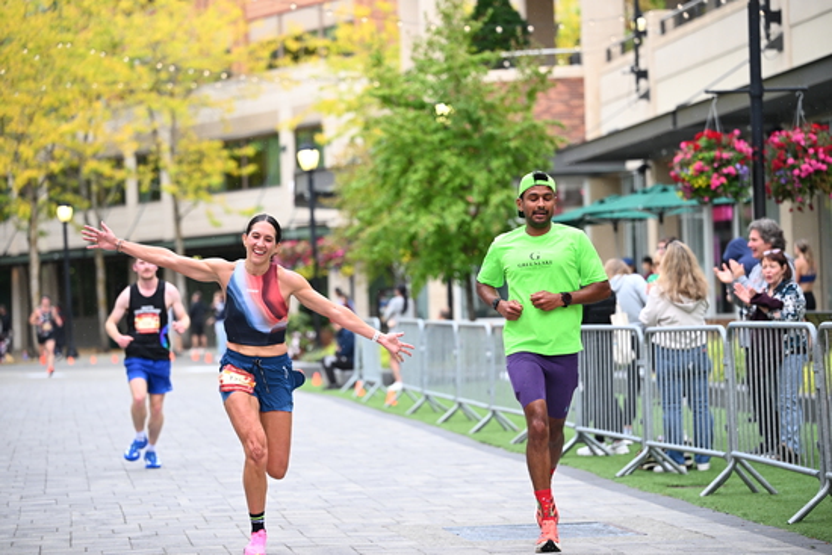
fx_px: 2658
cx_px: 416
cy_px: 278
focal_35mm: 115
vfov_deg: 11.9
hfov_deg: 17.8
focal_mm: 115
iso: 1250
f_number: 2.8
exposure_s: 1/1250
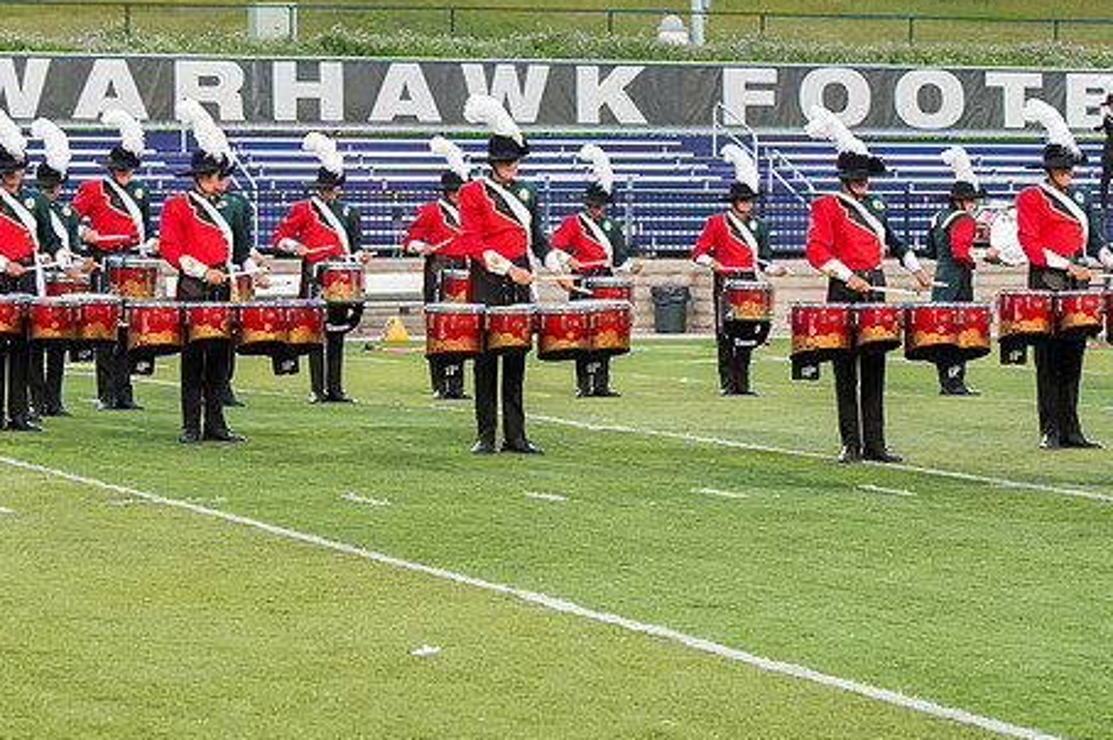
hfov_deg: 14.4
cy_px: 249
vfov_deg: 9.6
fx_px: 4418
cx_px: 615
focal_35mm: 143
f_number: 5
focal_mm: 75
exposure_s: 1/640
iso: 3200
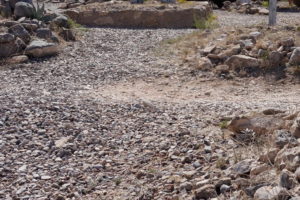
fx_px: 592
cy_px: 50
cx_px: 234
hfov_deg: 27.9
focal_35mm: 71
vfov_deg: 19.1
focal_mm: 41
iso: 100
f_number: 14
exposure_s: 1/100
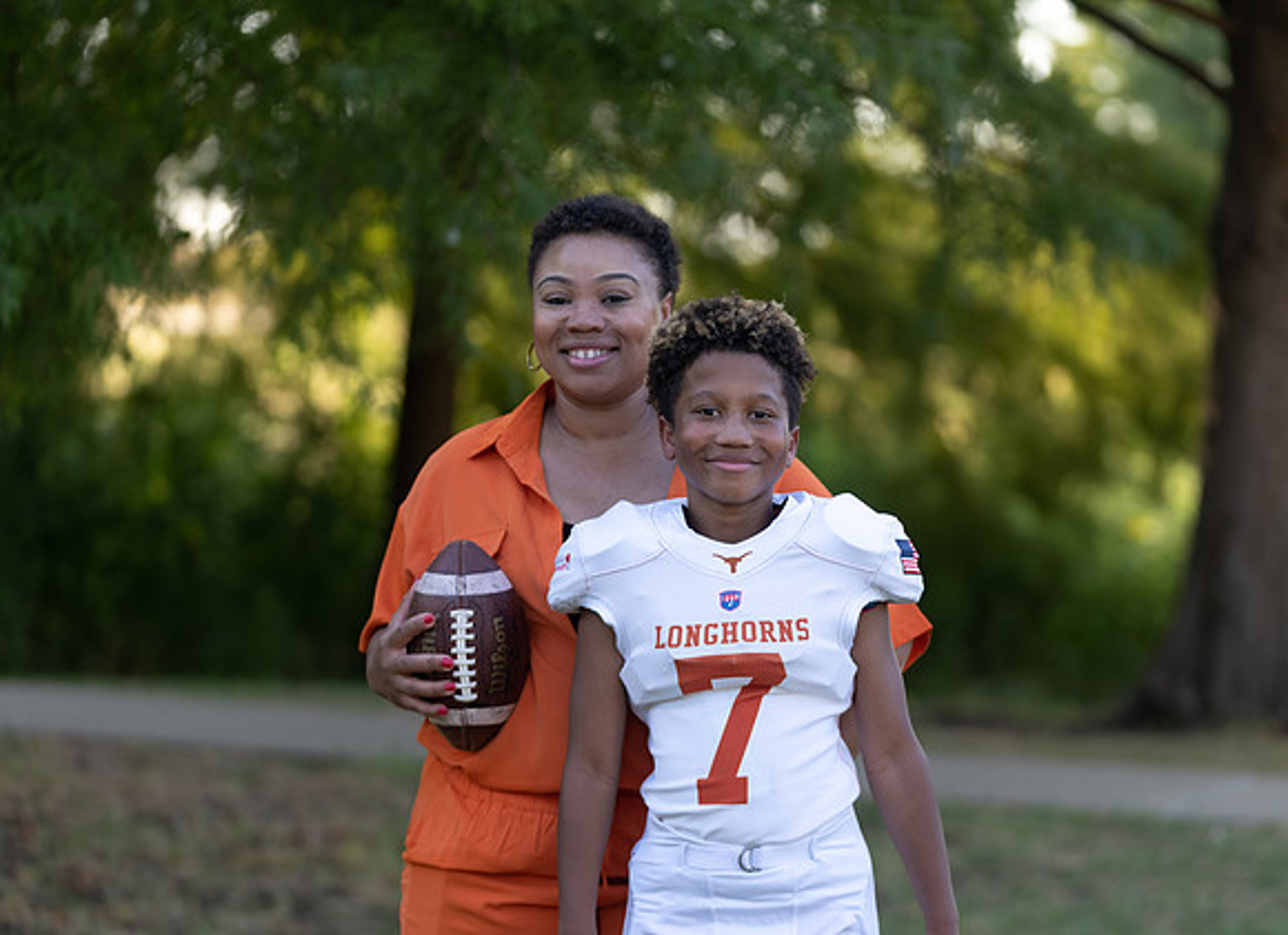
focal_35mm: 136
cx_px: 720
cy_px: 518
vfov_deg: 10.7
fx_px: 5009
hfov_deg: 14.7
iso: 160
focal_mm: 113
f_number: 2.8
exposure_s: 1/400
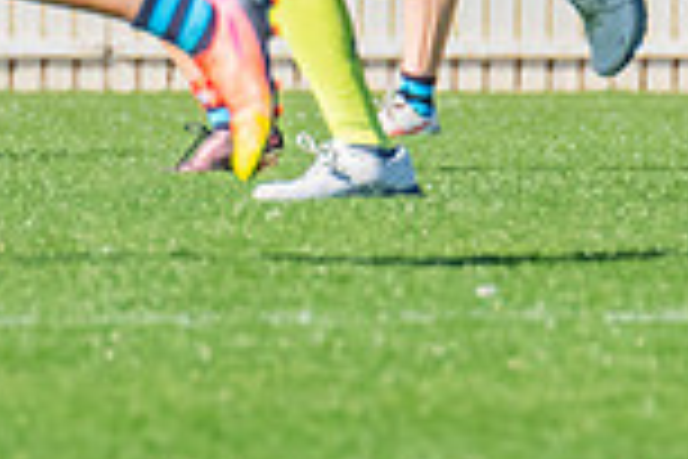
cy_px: -248
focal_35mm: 2465
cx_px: -825
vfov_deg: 0.6
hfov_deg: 0.8
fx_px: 47105
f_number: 10
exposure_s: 1/1250
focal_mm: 420
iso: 800
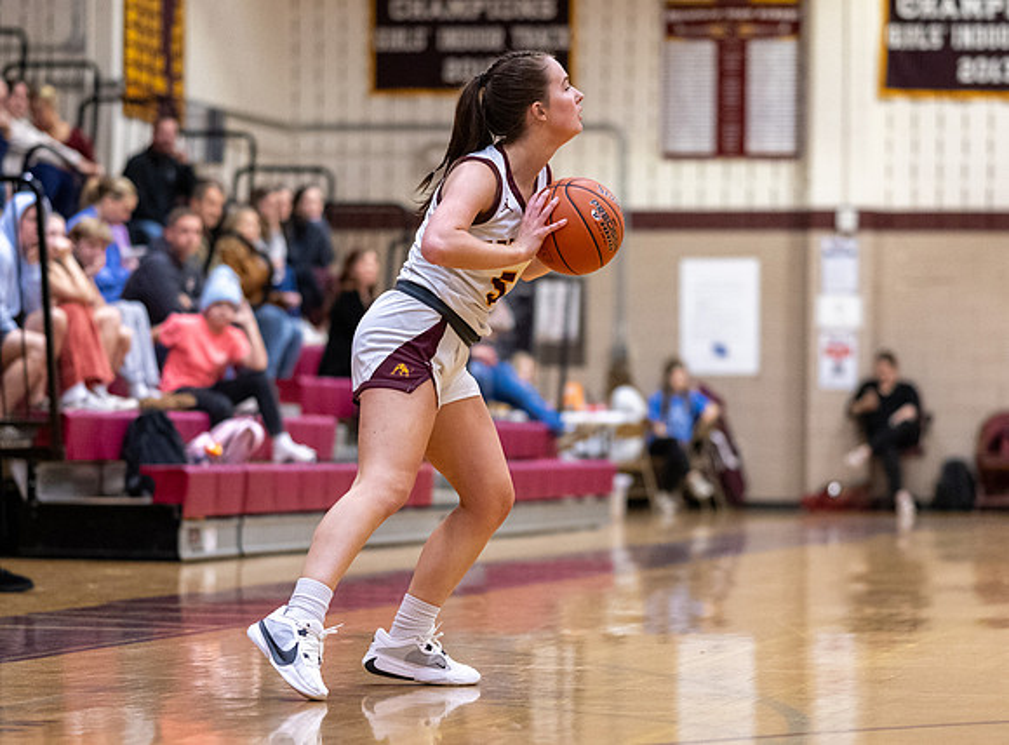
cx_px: 532
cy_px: 403
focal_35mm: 155
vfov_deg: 9.5
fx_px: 4478
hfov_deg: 12.9
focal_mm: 85
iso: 2500
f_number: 1.8
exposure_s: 1/1250
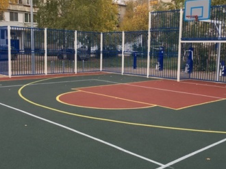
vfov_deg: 32.8
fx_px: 287
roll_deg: -2.0
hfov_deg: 42.9
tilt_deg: -5.9
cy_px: 78
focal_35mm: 44
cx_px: 122
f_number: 2.2
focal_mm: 4.15
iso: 25
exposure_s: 1/100
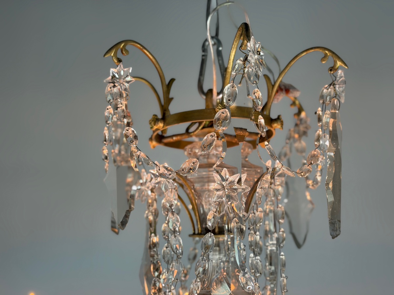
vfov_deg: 30.3
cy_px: 148
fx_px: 546
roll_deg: +0.3
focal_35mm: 48
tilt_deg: +9.4
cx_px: 197
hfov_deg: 39.7
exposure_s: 1/50
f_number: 1.78
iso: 80
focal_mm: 6.76
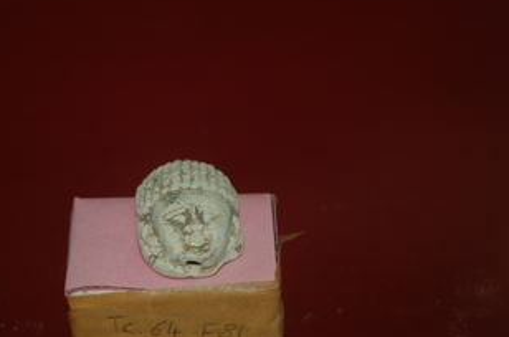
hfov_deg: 13.7
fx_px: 2116
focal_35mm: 150
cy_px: 216
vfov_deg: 9.1
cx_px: 188
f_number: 4.5
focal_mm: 70
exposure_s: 1/60
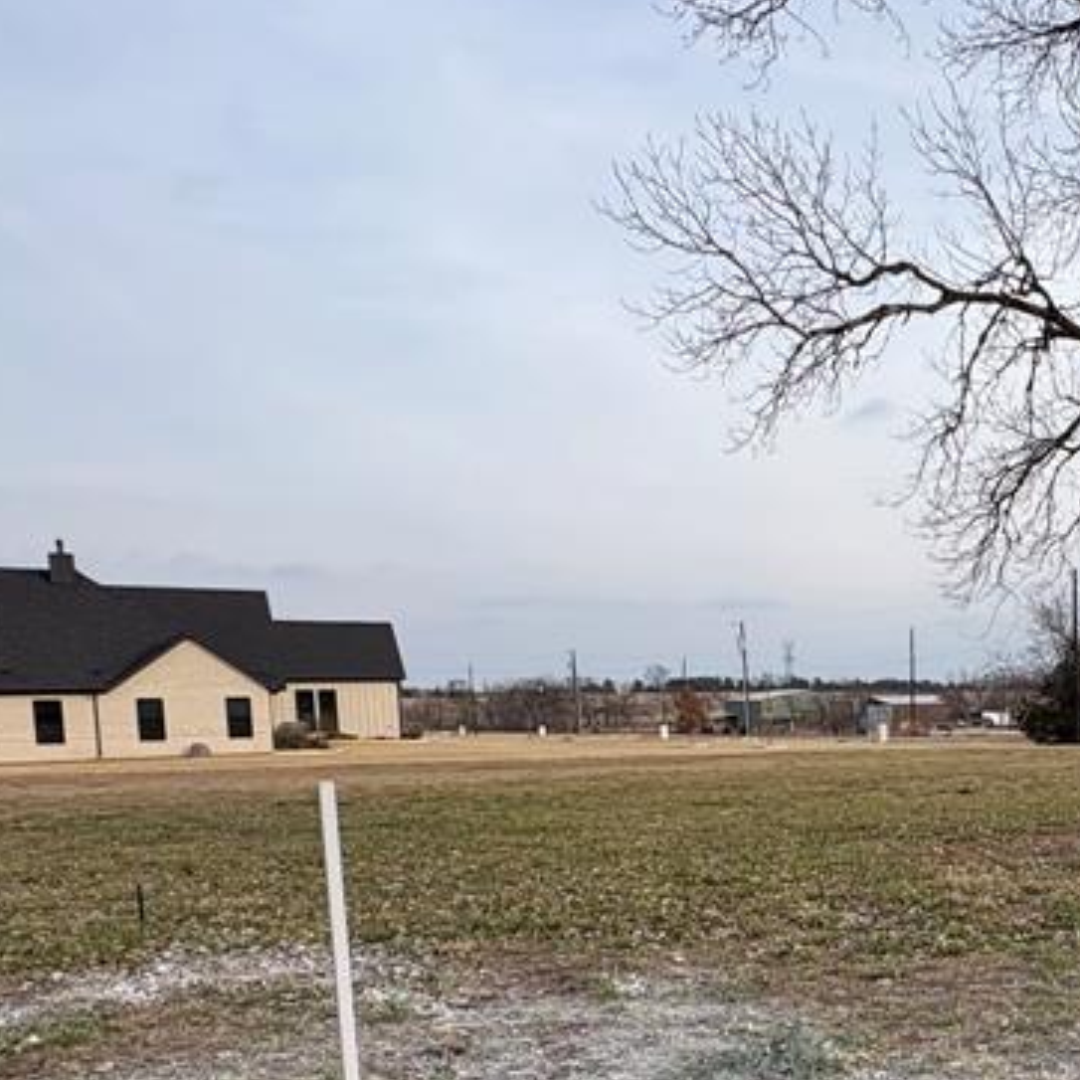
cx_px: 1125
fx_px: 1235
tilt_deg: -5.1
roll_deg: +0.6
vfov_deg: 45.7
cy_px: 797
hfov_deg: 40.2
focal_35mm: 35
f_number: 2.2
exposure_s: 1/1143
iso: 40
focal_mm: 2.22
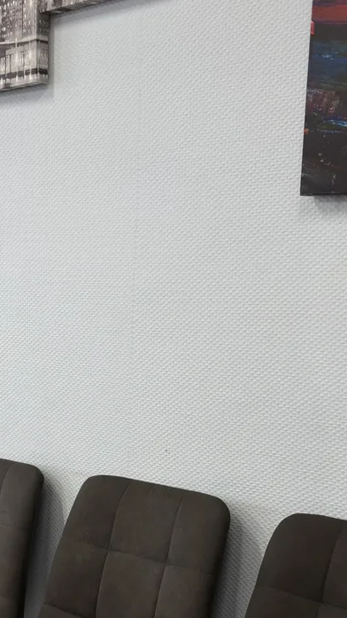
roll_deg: -0.6
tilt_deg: -14.7
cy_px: 533
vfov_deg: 33.4
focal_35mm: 60
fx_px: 982
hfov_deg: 19.8
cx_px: 56
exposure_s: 1/100
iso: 50
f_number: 1.78
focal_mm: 6.76
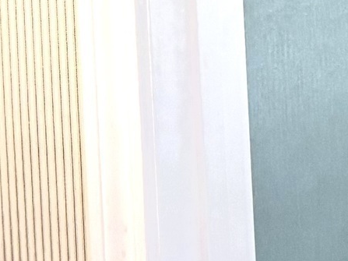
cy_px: -280
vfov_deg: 8.5
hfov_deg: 12.0
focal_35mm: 165
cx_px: 247
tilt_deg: -6.4
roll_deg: +2.9
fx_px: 1658
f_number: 1.78
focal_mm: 6.76
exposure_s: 1/120
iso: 200
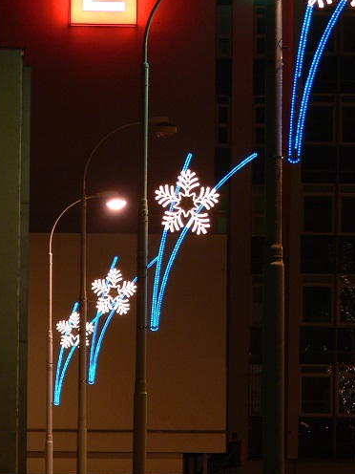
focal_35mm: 357
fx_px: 4882
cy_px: 170
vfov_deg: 5.6
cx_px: 245
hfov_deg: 4.2
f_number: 3.6
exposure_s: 1/1.6
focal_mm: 49.9
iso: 80
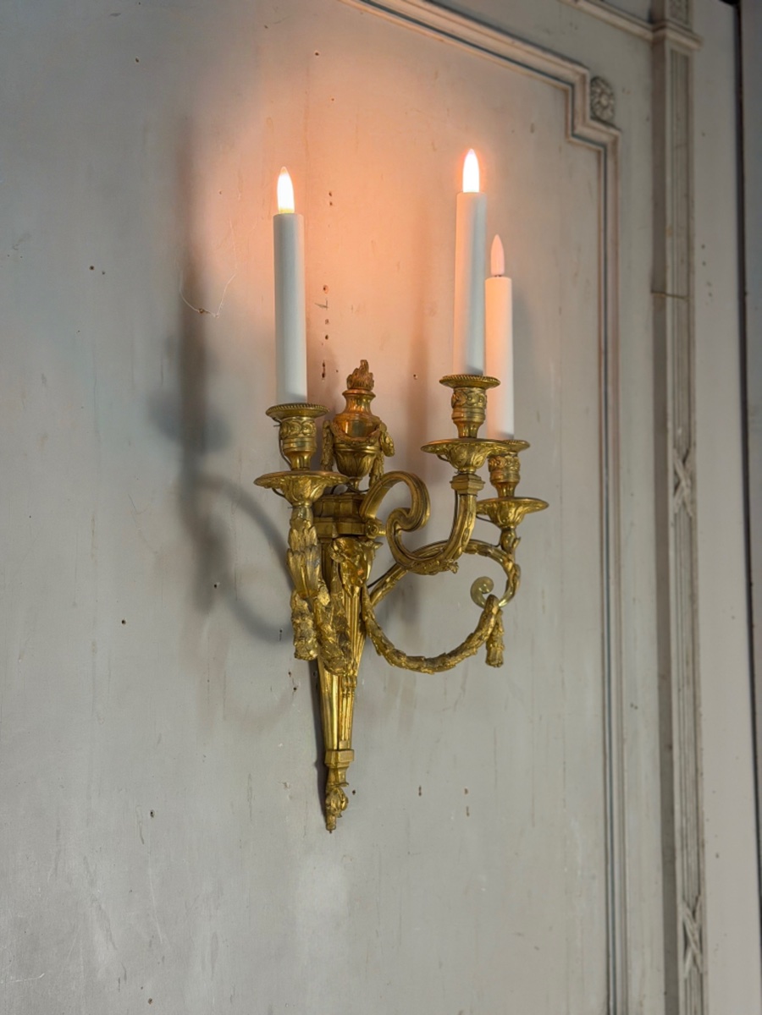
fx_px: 1409
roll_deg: +0.2
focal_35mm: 48
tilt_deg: +4.4
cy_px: 508
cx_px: 381
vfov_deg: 39.7
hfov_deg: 30.3
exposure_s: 1/100
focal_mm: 6.76
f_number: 1.78
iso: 160
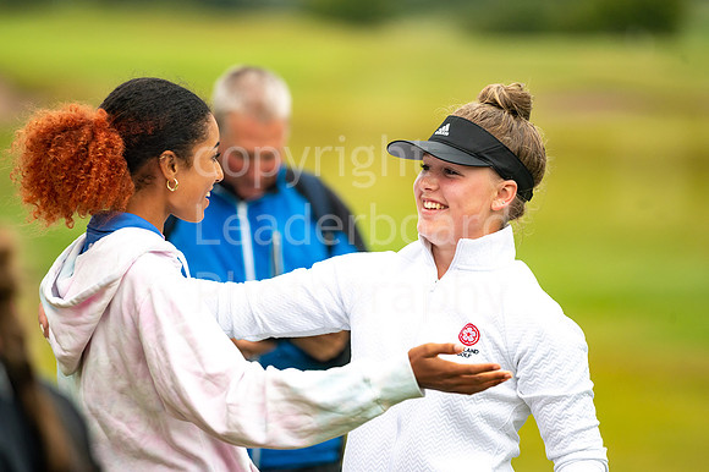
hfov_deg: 6.9
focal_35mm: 300
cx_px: 354
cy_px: 236
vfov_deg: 4.6
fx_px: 5905
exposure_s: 1/500
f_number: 4
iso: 1000
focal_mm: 300
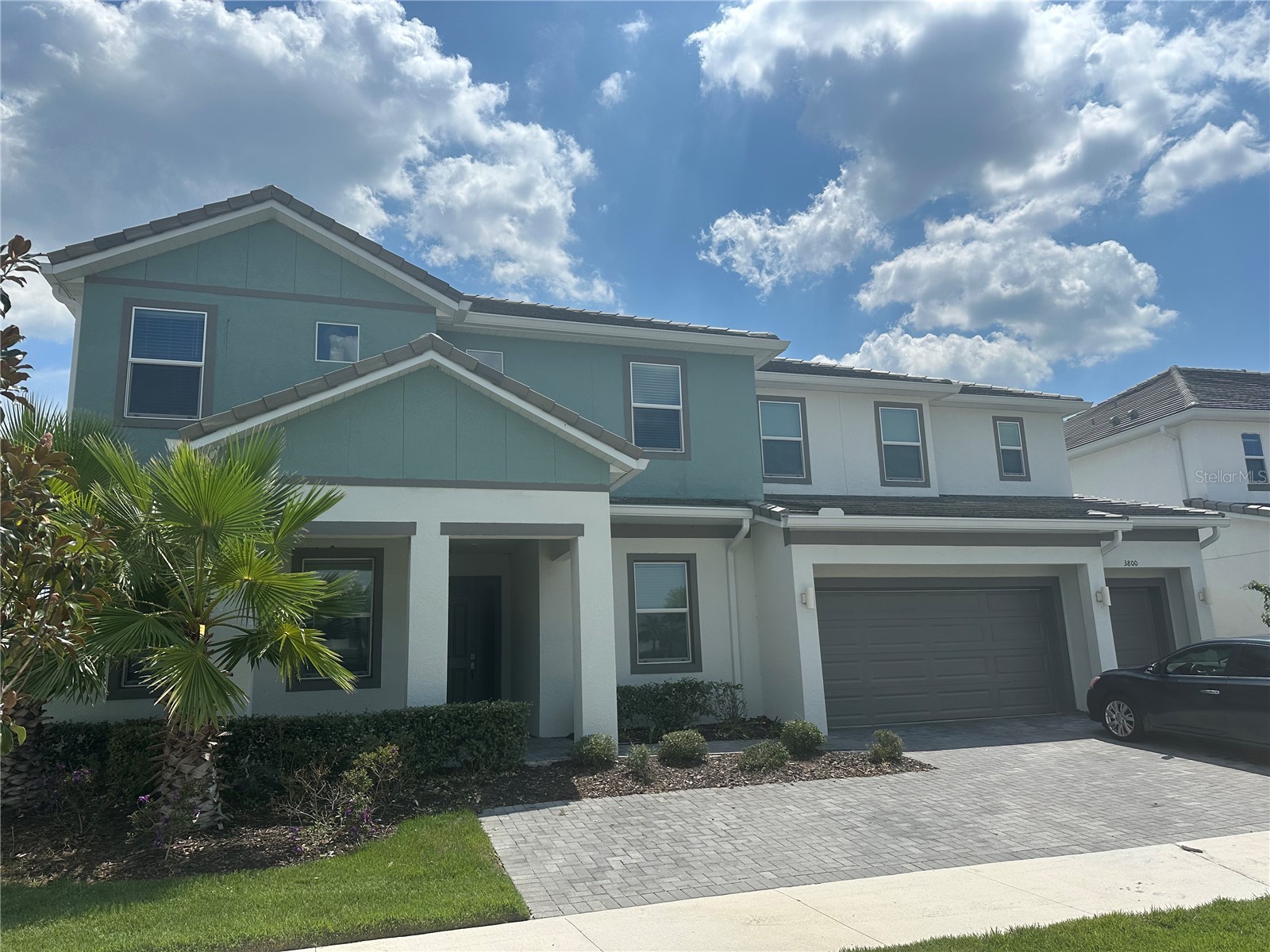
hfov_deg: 71.6
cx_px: 635
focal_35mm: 24
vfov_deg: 56.8
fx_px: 881
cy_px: 476
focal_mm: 6.86
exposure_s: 1/8929
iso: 80
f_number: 1.78
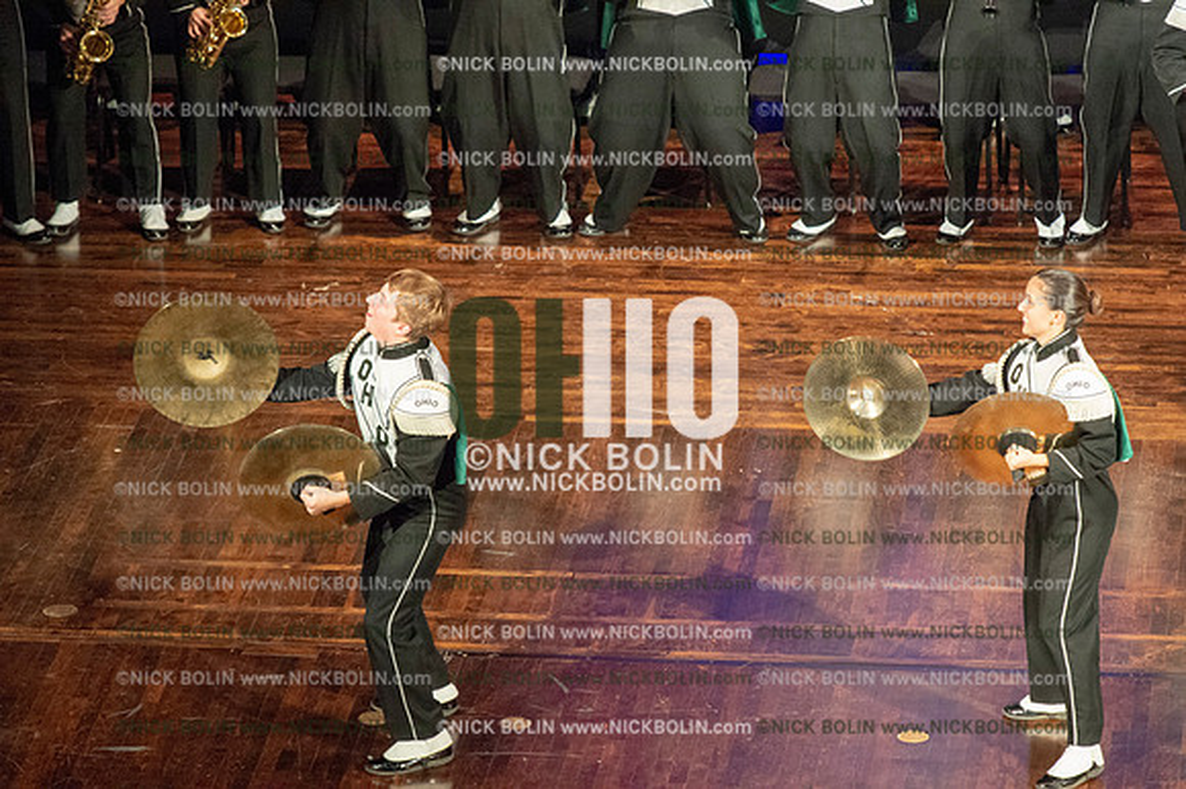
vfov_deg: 6.2
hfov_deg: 9.4
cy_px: 394
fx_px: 7243
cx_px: 593
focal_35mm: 220
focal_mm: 220
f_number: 5.6
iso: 8000
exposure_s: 1/200
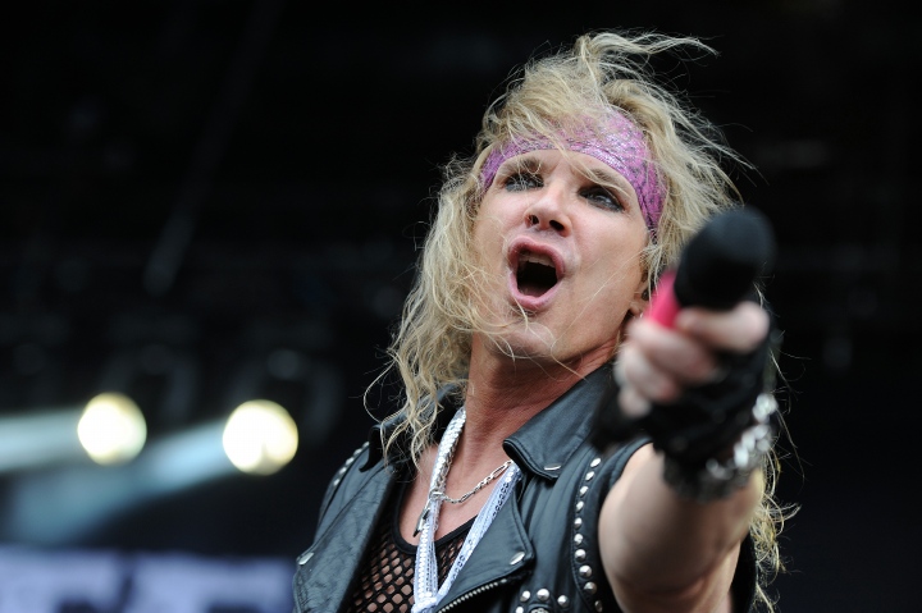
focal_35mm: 122
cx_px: 461
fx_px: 3122
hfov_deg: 16.8
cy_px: 306
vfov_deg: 11.2
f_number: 4
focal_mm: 122
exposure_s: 1/200
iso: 320
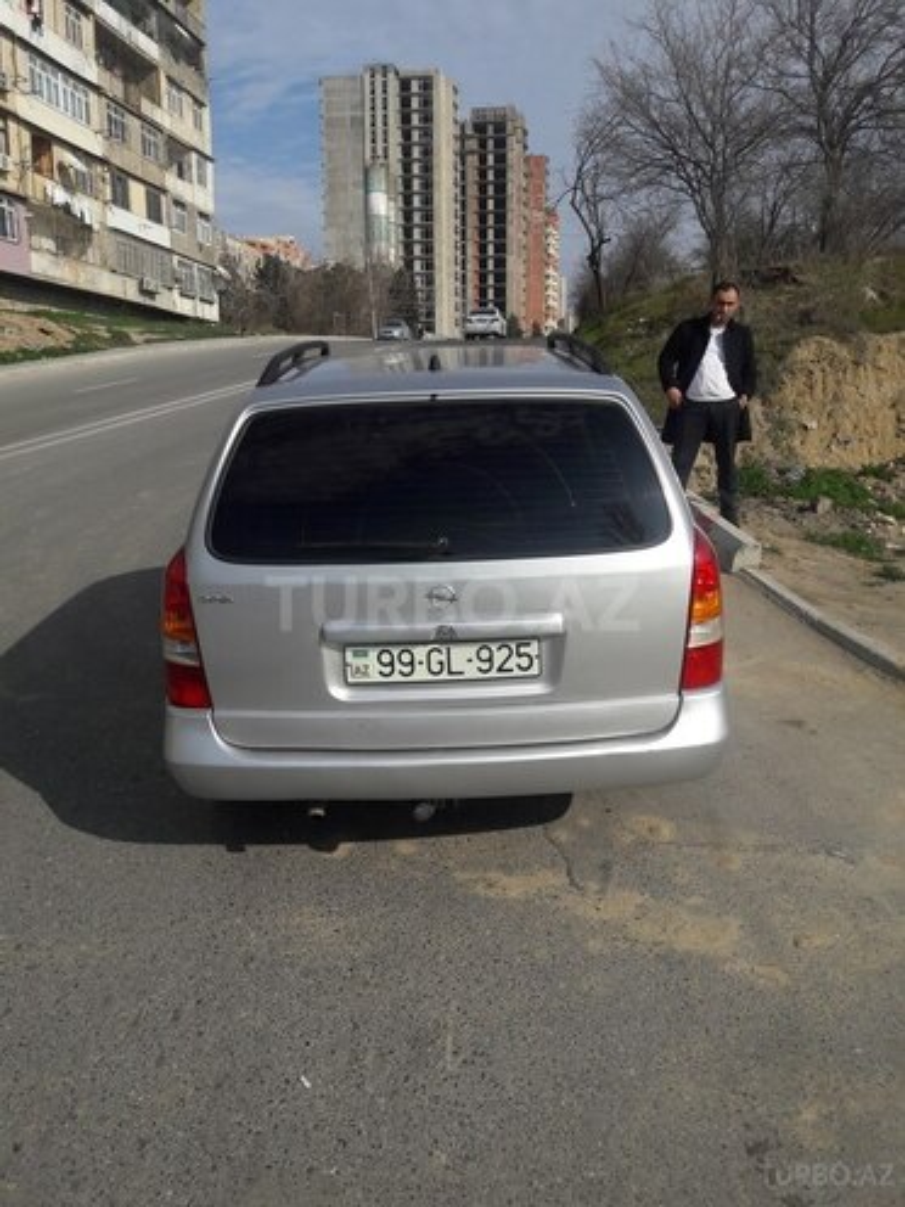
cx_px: 452
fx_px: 976
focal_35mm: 28
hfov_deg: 49.7
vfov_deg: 63.4
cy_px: 604
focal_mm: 3.7
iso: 40
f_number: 1.9
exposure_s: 1/2941
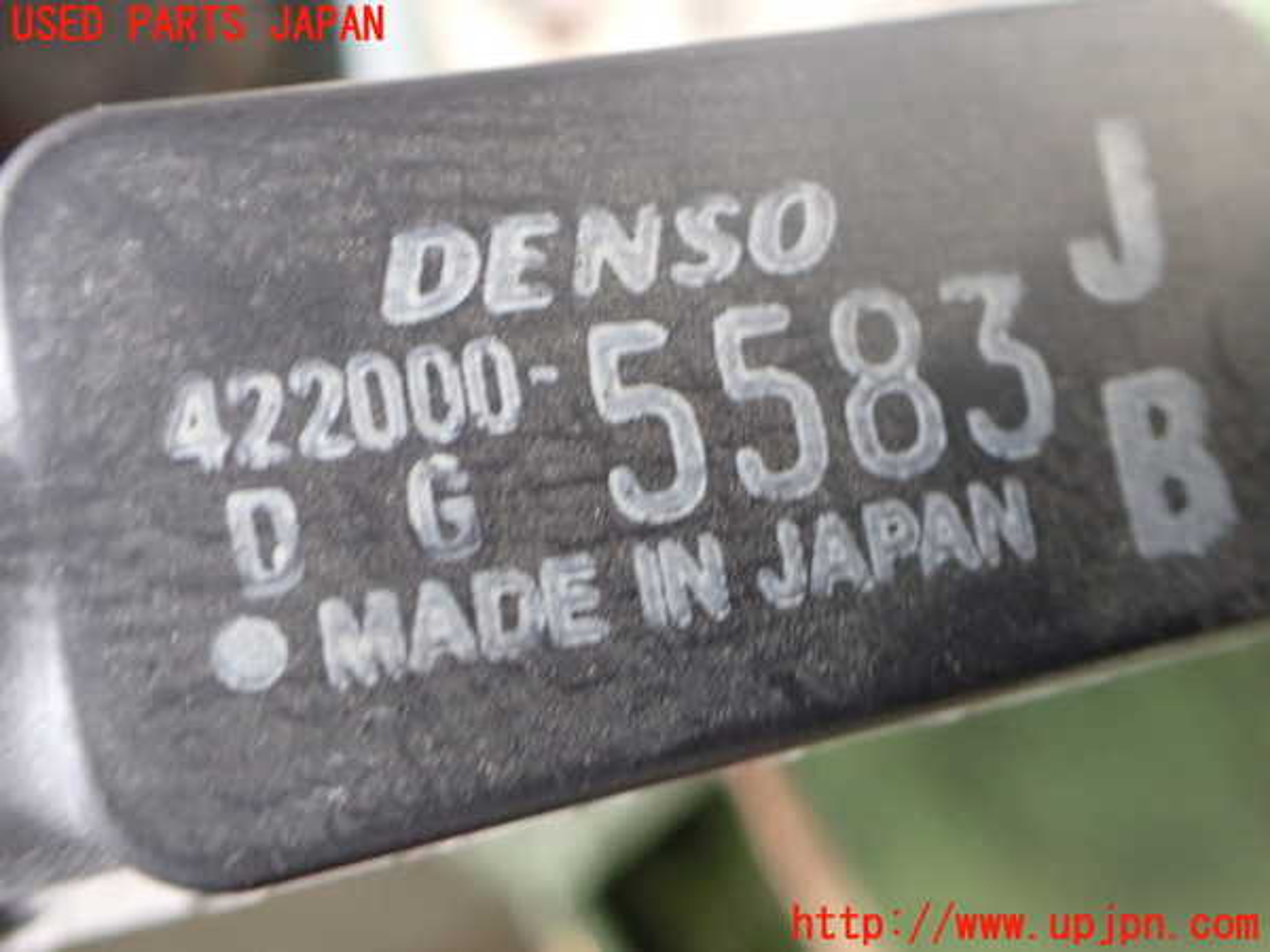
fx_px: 1101
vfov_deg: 46.8
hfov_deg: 60.0
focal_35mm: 30
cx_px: 635
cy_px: 476
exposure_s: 1/50
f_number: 2.3
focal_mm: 5.4
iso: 800
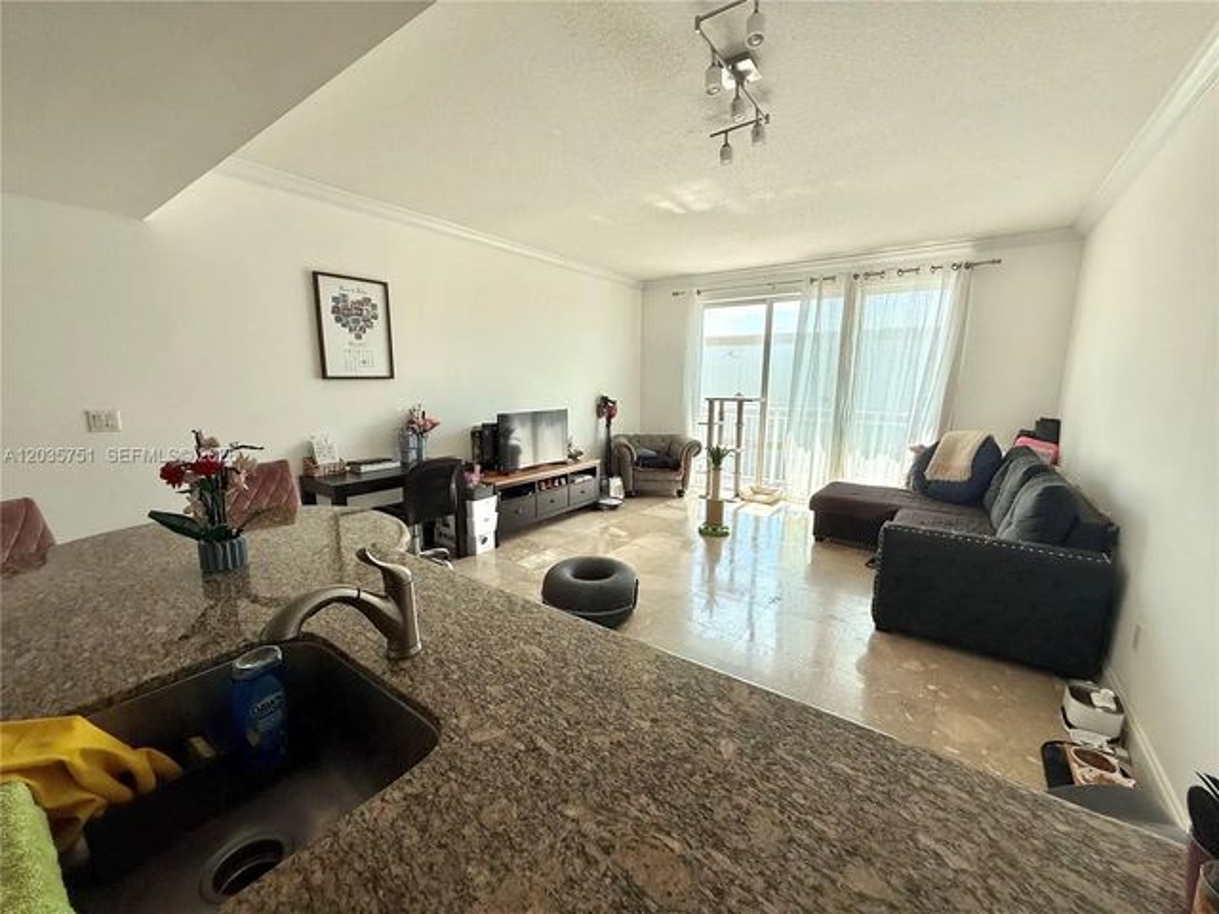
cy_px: 457
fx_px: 493
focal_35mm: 14
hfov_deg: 102.1
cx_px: 610
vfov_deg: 85.7
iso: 50
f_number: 2.2
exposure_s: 1/439
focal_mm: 2.22
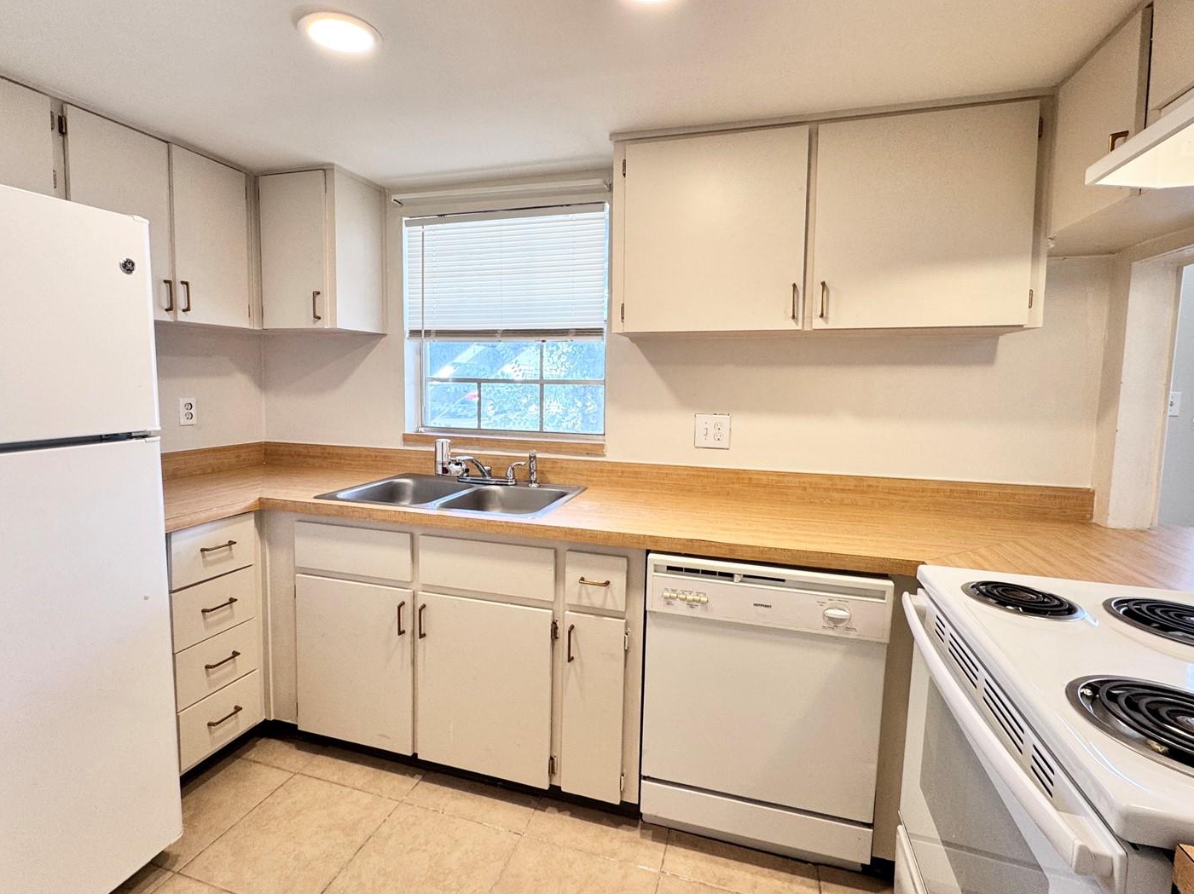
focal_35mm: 16
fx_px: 552
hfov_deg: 94.5
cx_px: 590
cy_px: 423
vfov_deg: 78.0
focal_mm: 2.22
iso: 80
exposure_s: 1/120
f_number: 2.2
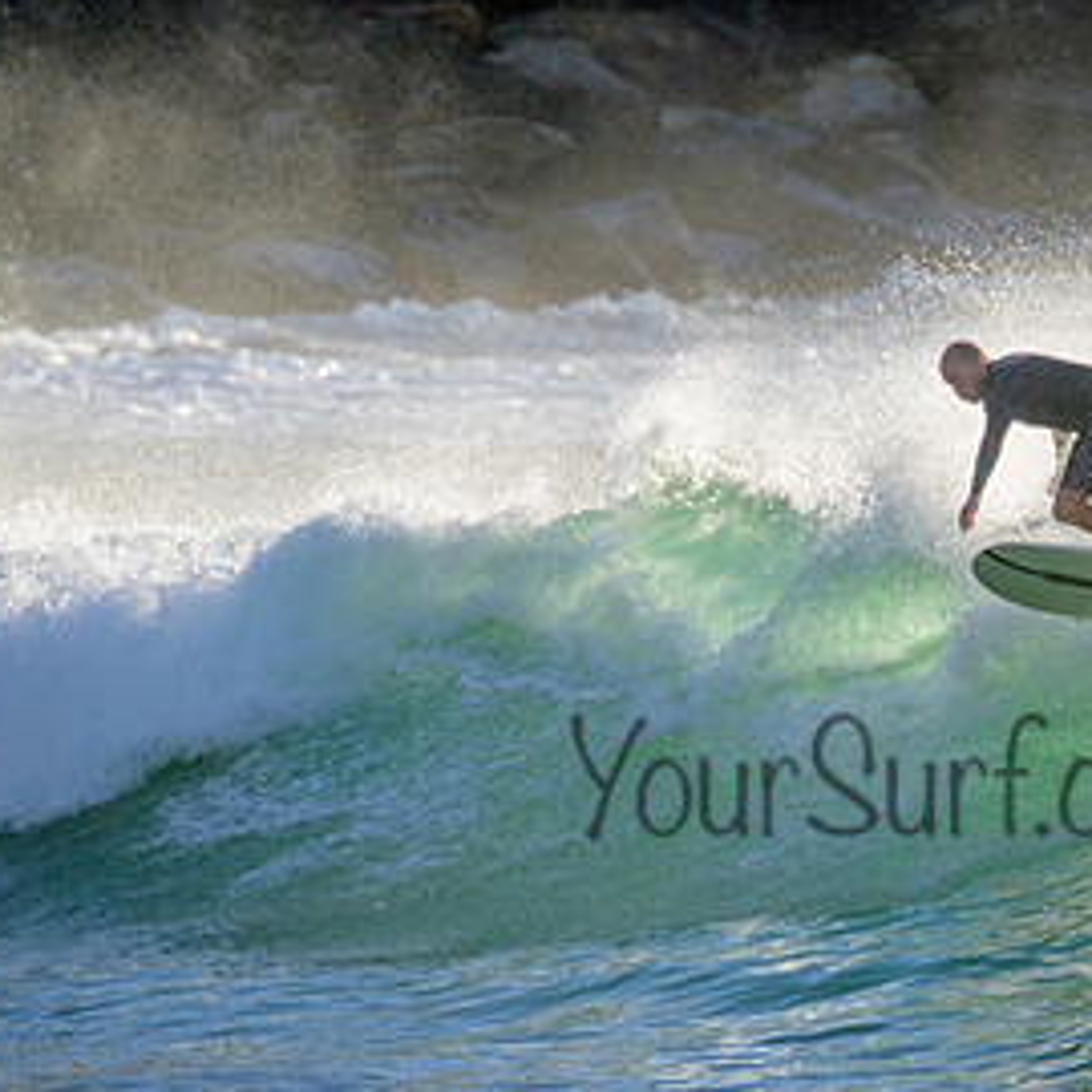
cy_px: 742
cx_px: 987
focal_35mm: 1461
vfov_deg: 1.2
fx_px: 52144
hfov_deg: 1.2
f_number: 11
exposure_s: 1/2000
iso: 900
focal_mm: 800
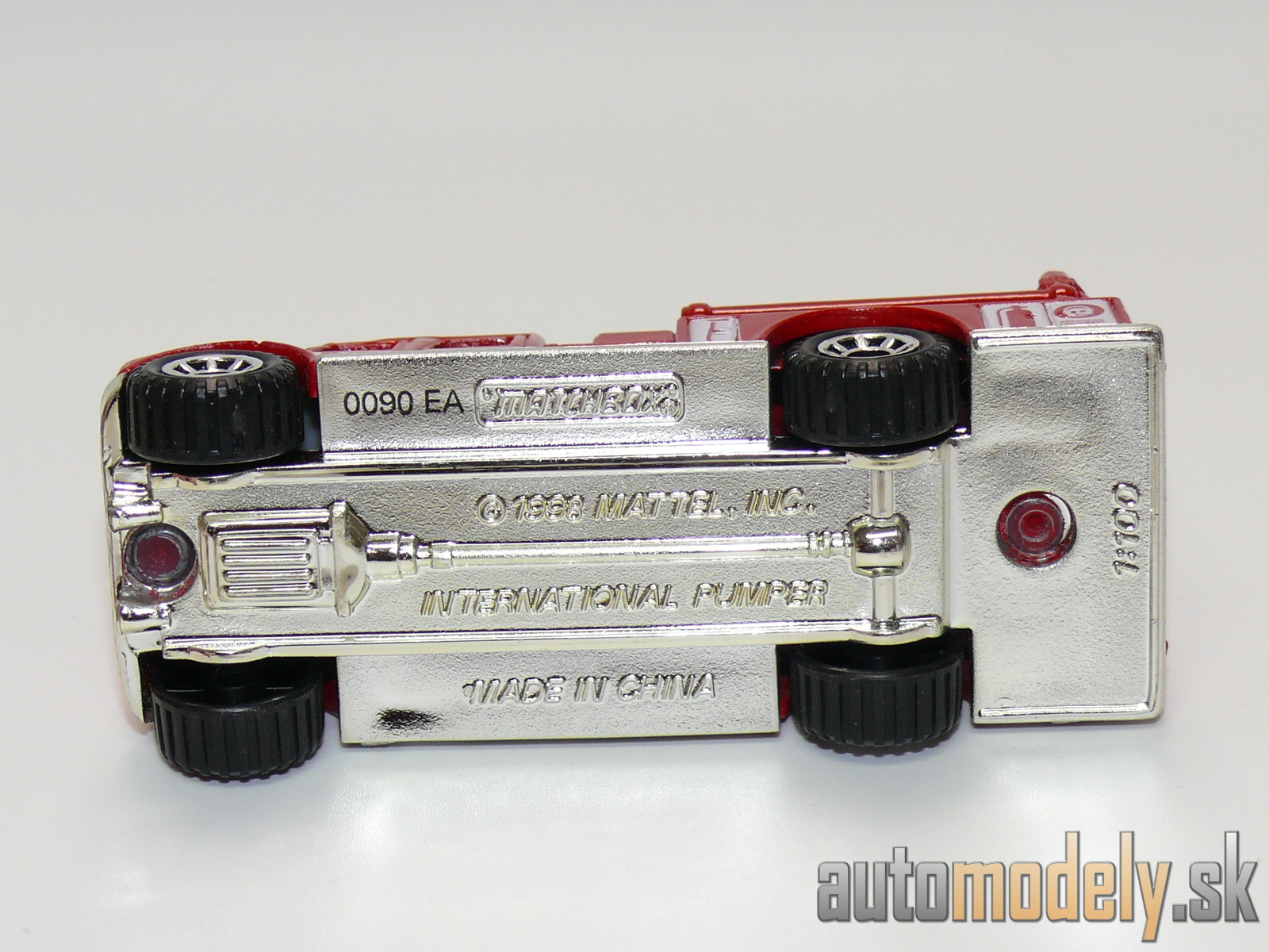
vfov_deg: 14.4
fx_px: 3776
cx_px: 634
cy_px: 476
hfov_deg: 19.1
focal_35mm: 103
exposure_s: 1/30
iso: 100
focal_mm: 13.5
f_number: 4
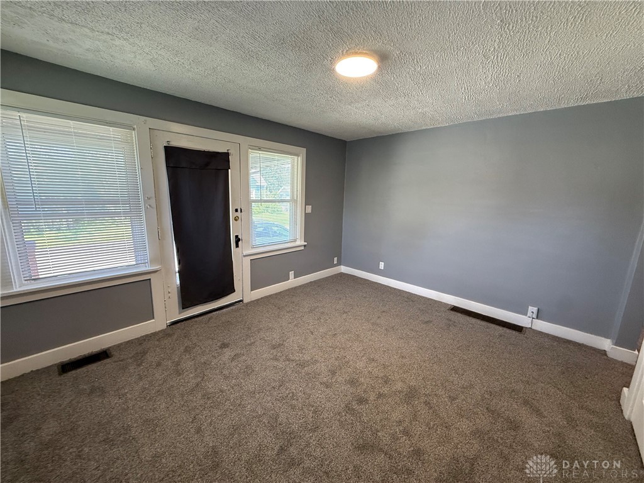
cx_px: 322
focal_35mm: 14
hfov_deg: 102.1
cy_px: 242
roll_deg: -1.9
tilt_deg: -9.9
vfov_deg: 85.7
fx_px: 260
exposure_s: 1/120
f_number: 2.2
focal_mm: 2.22
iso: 400
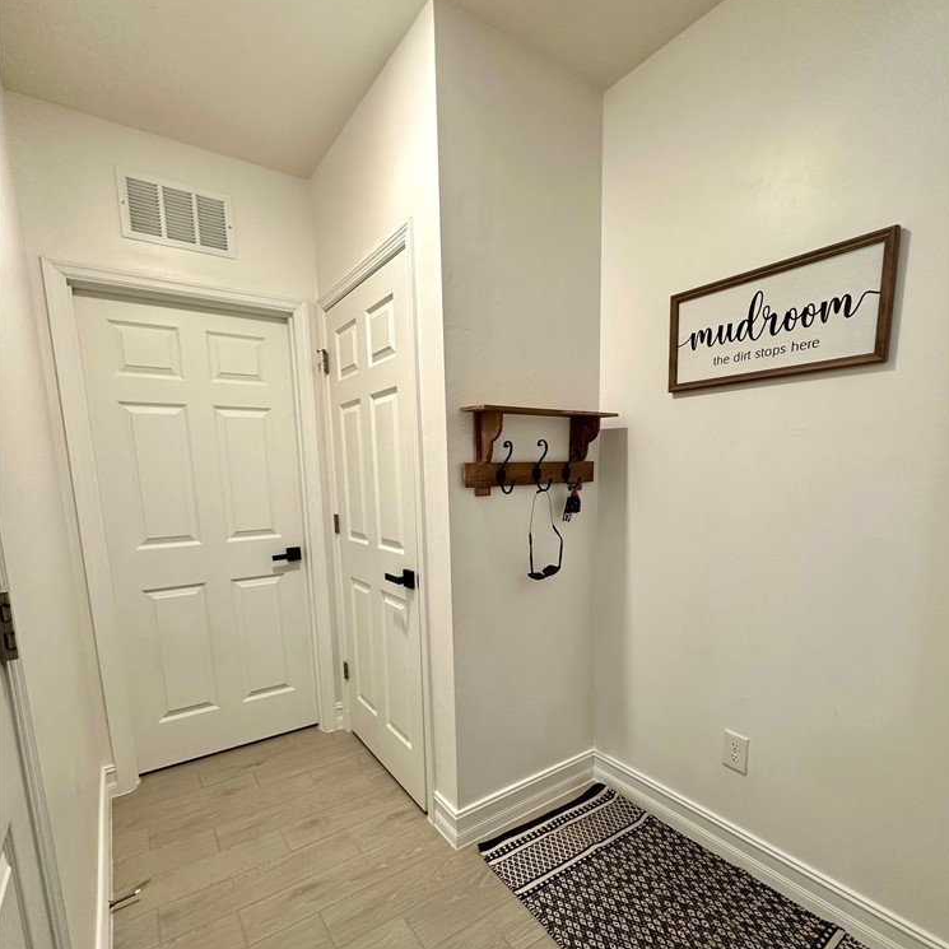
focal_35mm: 17
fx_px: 527
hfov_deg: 84.0
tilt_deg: -8.7
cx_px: 485
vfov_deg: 83.3
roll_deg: +0.0
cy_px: 553
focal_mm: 2.22
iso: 200
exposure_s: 1/60
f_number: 2.2
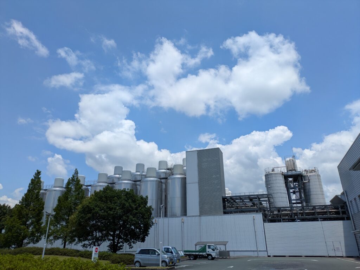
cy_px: 135
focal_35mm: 25
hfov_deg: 69.4
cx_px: 180
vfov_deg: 54.9
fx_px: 260
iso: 50
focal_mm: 5.43
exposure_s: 1/3378
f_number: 1.89
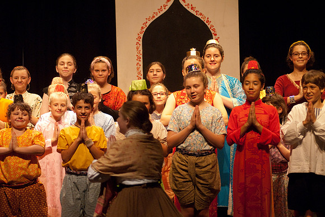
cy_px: 108
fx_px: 1572
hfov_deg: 11.8
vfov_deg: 7.9
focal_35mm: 174
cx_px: 162
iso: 1000
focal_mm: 116
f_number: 2.8
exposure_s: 1/125
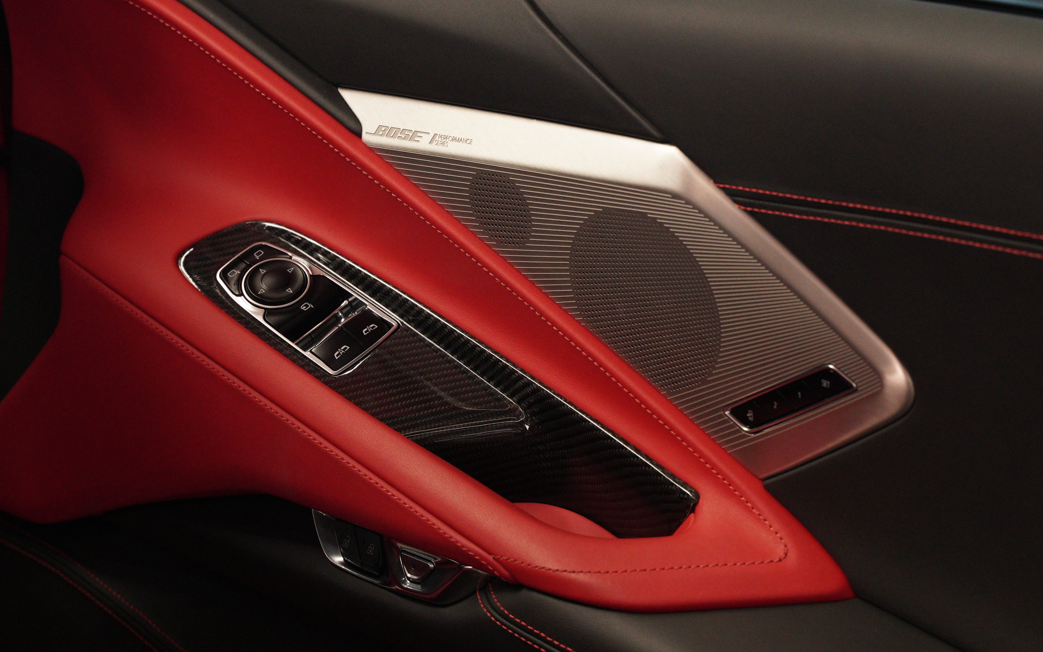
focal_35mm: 125
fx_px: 3553
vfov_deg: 10.5
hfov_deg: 16.7
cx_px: 467
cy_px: 294
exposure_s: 1/100
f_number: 5
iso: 3200
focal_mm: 72
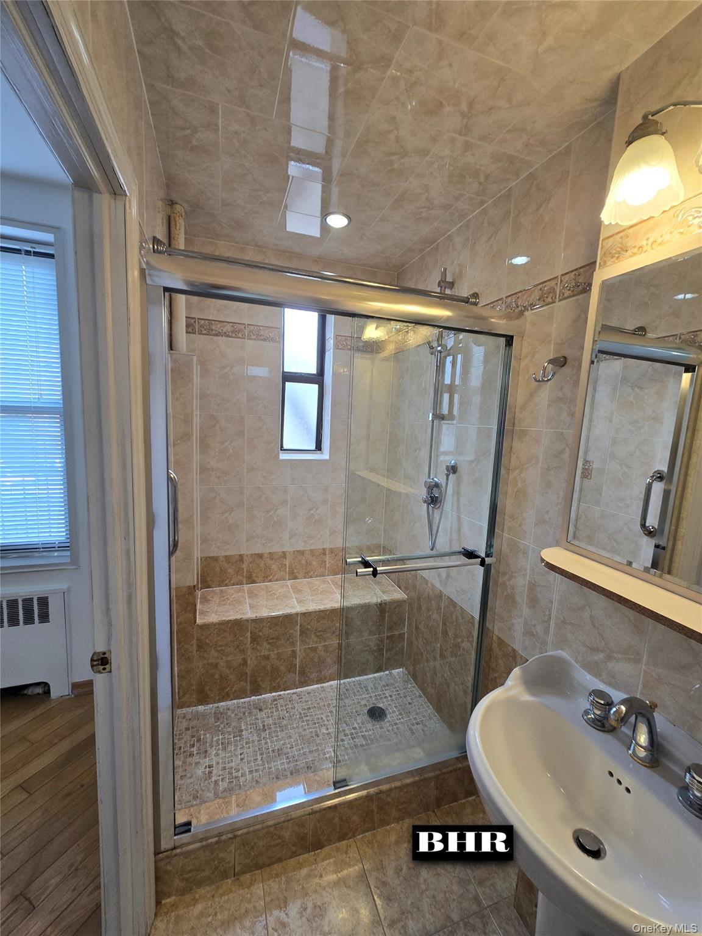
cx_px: 351
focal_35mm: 13
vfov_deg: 106.2
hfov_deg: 89.9
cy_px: 468
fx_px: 352
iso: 80
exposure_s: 1/60
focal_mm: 2.2
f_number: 2.2
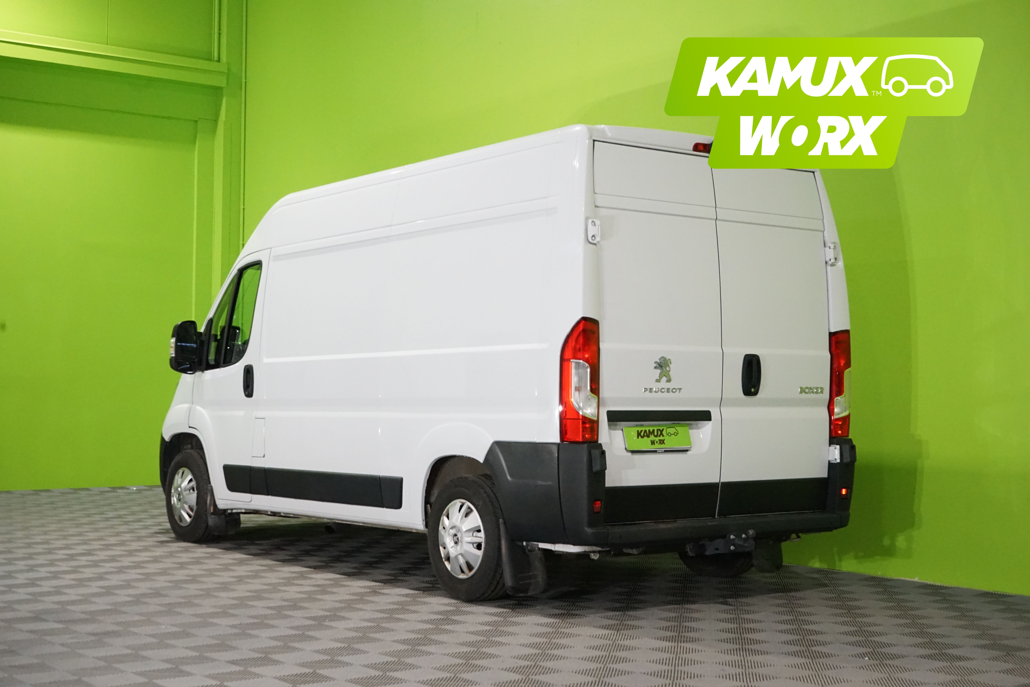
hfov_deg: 40.3
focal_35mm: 49
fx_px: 1402
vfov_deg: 27.5
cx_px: 515
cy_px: 344
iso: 6400
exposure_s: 1/80
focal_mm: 49
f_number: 10
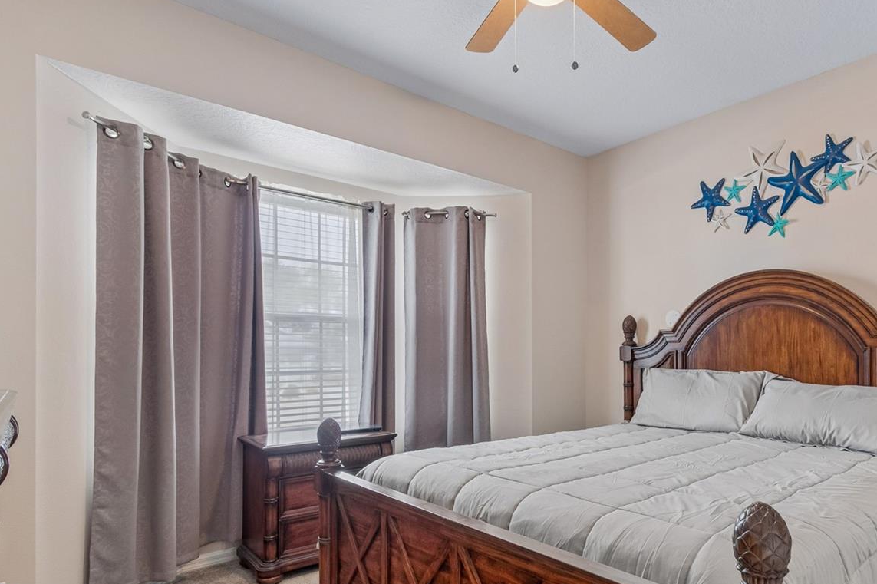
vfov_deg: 58.9
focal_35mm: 21
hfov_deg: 79.3
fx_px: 511
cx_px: 562
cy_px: 354
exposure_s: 1/1.67
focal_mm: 10
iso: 100
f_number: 7.1
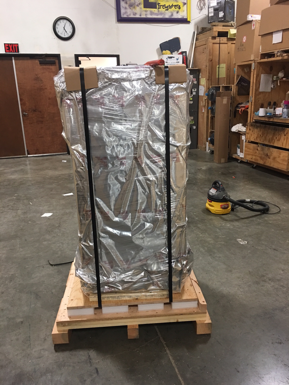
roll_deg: +0.3
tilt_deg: -15.3
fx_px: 323
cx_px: 144
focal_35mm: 29
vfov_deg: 61.7
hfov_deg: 48.2
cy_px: 192
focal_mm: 4.15
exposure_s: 1/15
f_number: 2.2
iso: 64
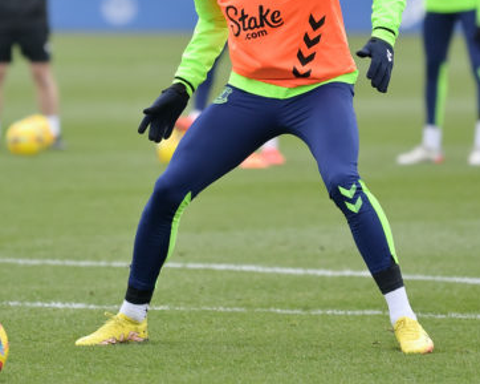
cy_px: 78
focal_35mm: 360
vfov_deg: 4.3
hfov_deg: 5.4
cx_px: 274
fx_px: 5110
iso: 1000
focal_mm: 185
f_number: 2.8
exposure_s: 1/1000
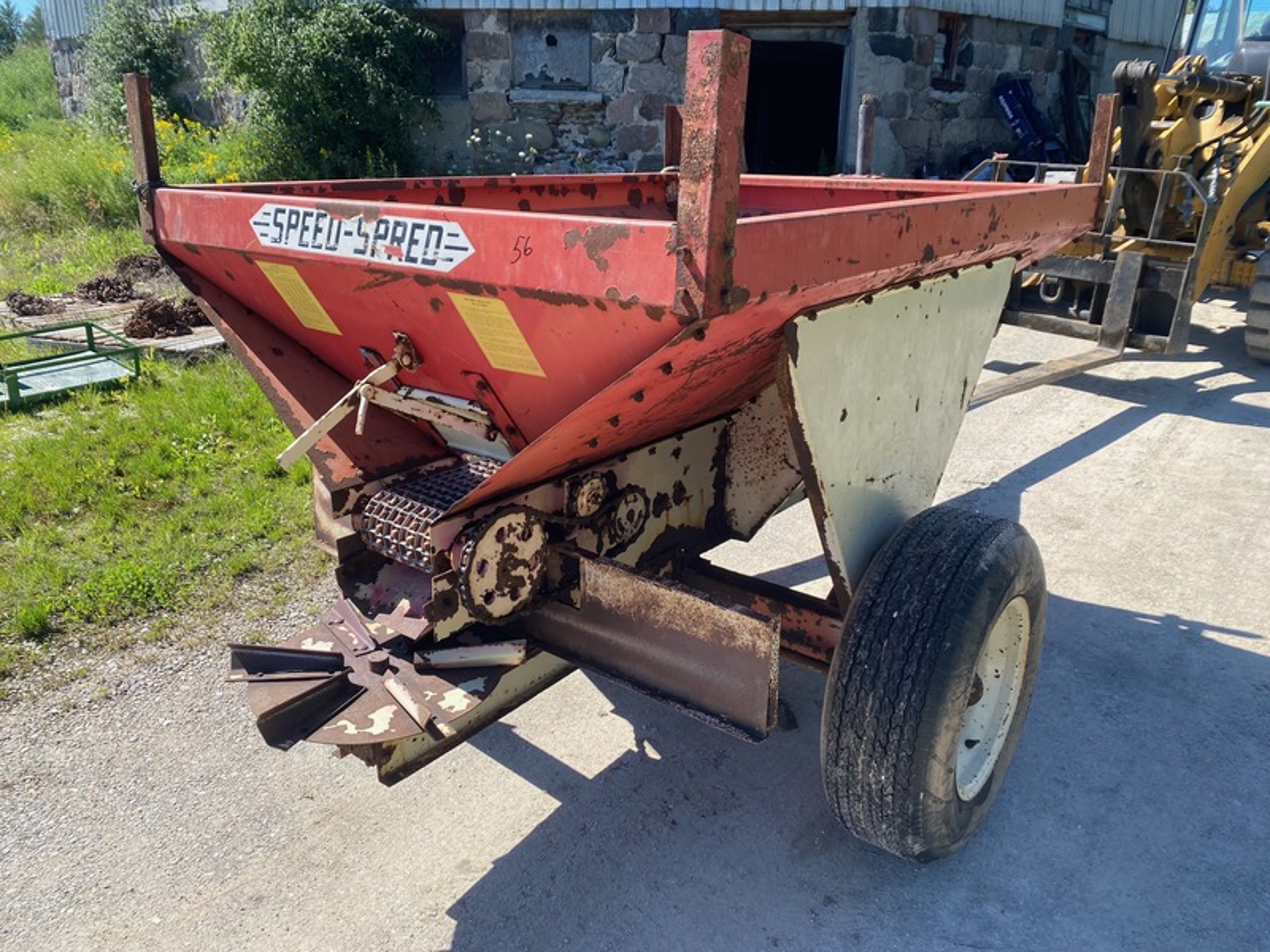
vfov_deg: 53.1
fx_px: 954
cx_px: 635
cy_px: 476
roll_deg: -0.5
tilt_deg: -18.6
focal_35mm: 26
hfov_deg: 67.3
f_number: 1.8
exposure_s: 1/1429
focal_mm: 4.25
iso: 32
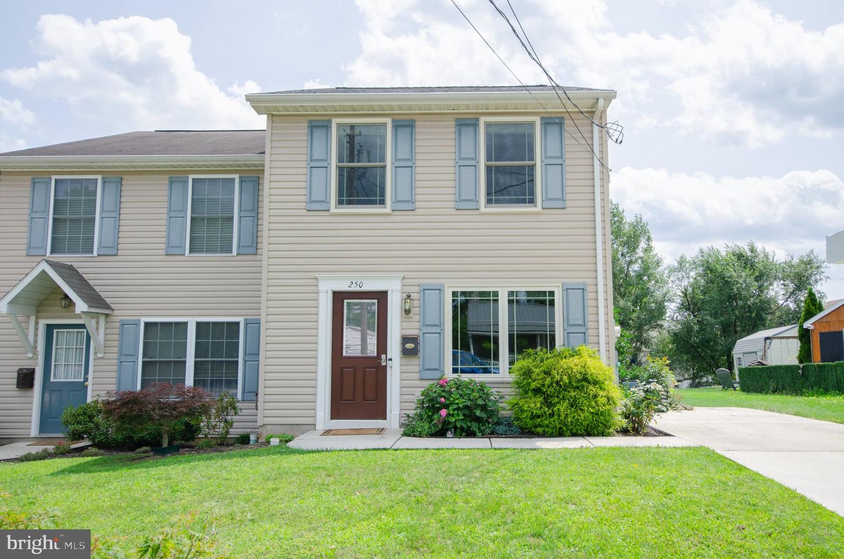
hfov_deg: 64.7
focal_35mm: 28
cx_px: 422
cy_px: 280
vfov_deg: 45.5
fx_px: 667
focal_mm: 19
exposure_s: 1/800
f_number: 5.6
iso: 100
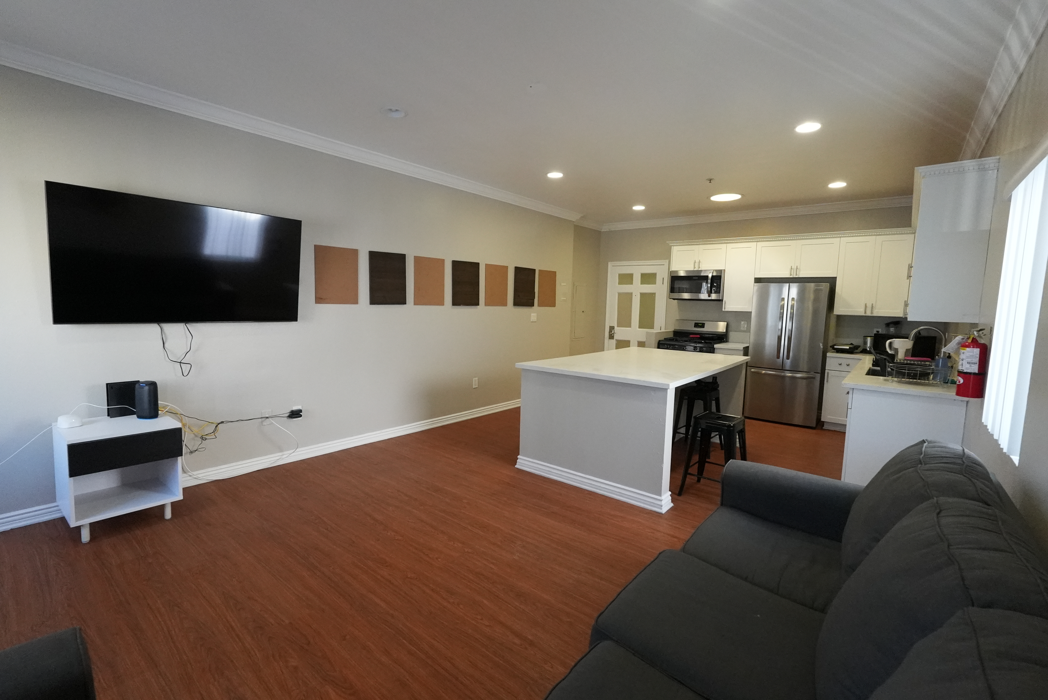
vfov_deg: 73.8
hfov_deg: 96.7
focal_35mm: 16
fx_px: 466
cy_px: 350
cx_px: 524
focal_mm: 16
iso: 12800
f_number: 9
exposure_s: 1/160
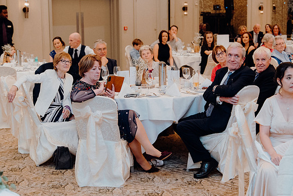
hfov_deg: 29.7
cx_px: 154
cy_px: 93
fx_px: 553
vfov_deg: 20.0
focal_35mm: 68
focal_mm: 64
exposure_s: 1/160
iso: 3200
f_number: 3.5
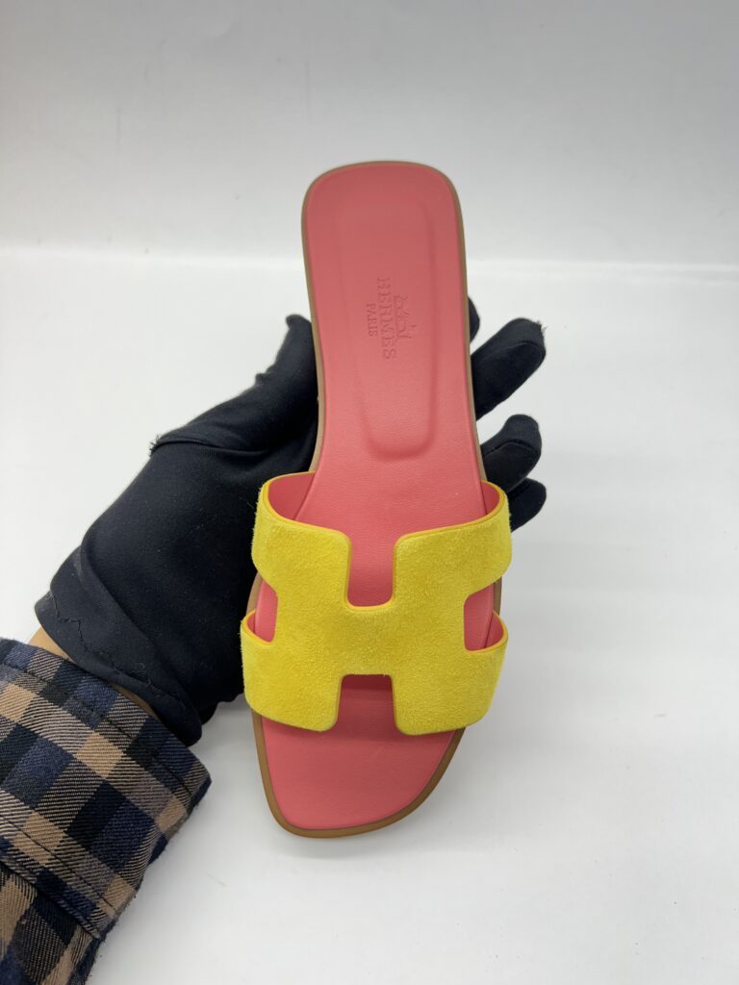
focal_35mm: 26
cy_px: 492
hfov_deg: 53.1
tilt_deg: -48.3
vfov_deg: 67.3
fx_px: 740
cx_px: 370
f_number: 1.5
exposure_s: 1/100
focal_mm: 5.7
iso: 50
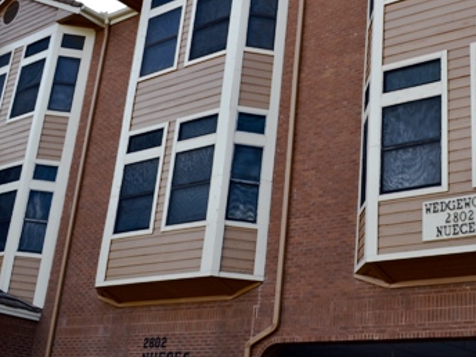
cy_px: 110
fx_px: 811
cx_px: 315
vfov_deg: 24.7
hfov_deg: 32.4
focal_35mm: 59
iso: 100
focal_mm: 22
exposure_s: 1/200
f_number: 7.1
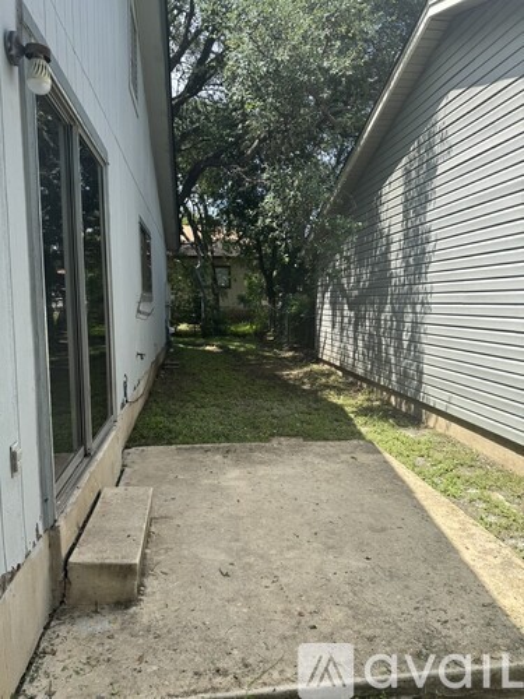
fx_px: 484
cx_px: 262
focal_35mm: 24
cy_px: 350
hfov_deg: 56.8
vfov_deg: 71.6
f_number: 1.78
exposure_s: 1/1637
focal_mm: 6.76
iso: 80
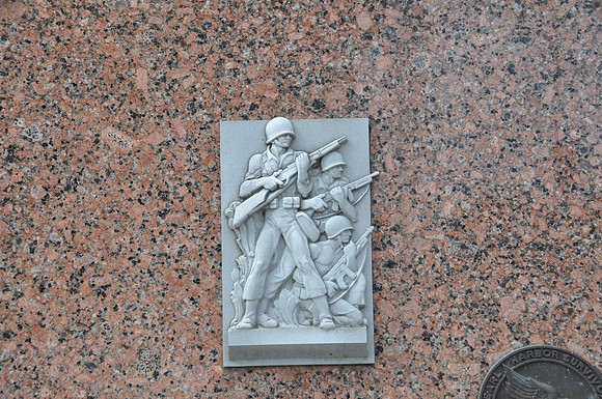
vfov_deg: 23.7
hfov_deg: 35.1
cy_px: 200
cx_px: 301
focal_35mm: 57
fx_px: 952
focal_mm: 38
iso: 200
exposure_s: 1/60
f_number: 8
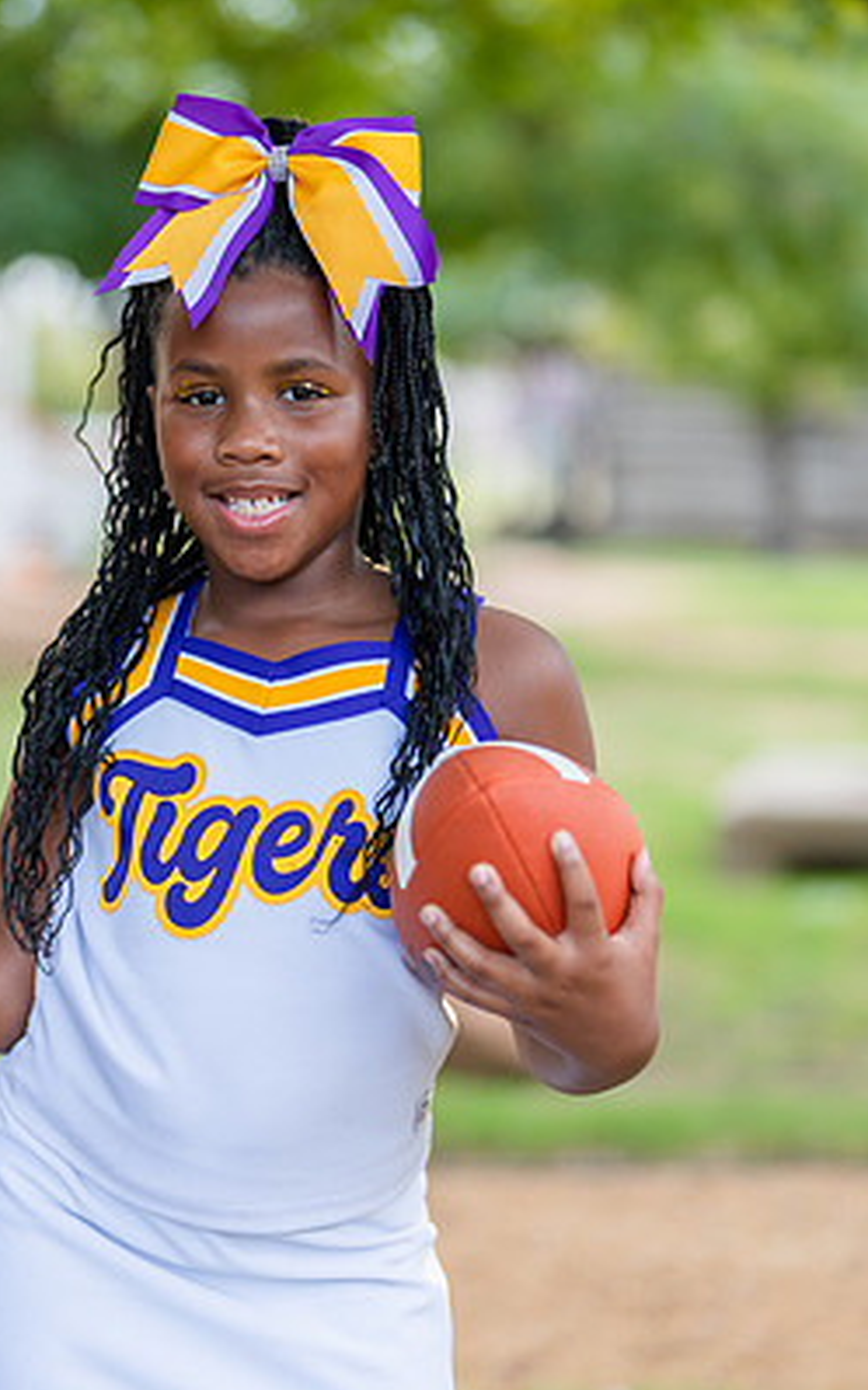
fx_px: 3069
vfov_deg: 25.5
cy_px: 718
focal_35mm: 81
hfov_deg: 16.0
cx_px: 261
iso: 125
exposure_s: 1/400
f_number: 1.2
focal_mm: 50
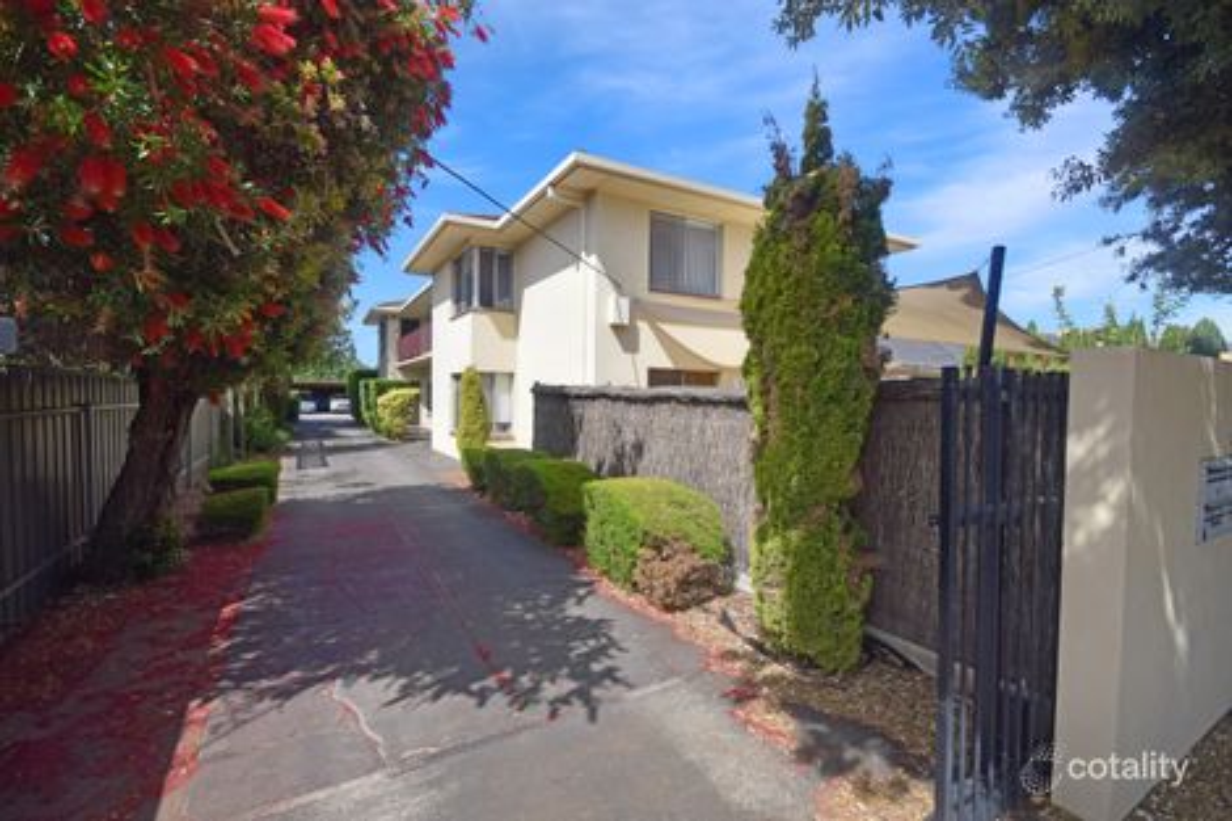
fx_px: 513
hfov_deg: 100.4
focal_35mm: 15
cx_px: 616
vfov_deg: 77.3
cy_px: 410
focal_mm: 10
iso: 200
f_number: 8
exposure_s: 1/250
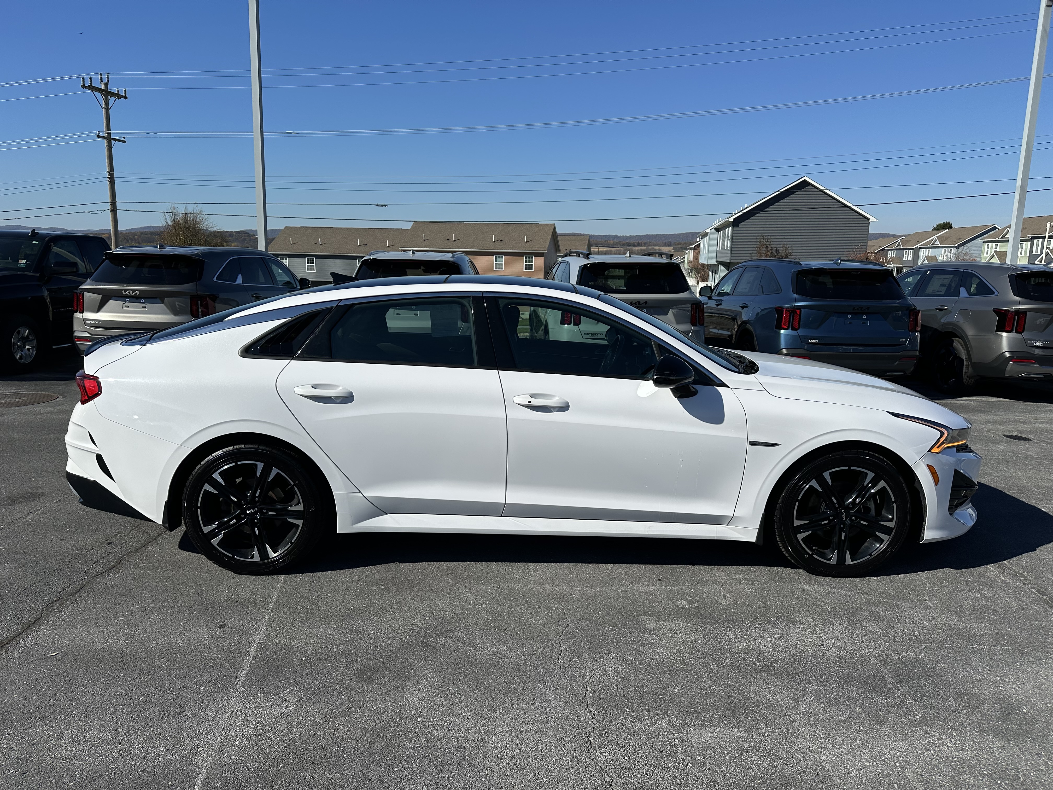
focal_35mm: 24
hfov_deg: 71.6
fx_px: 730
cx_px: 526
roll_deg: -1.5
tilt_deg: -10.6
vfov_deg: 56.8
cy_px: 395
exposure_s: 1/7576
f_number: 1.78
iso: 80
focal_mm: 6.86
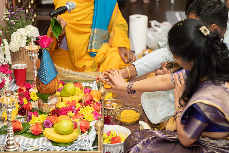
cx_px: 114
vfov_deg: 17.3
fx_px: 503
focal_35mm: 79
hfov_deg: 25.7
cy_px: 76
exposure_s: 1/200
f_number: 2.8
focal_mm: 79
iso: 500
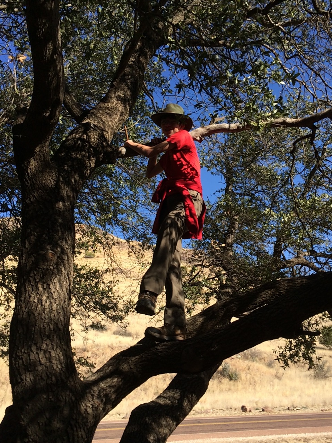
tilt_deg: +20.8
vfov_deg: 58.3
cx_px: 176
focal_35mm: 31
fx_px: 396
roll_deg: +3.0
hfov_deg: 45.4
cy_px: 218
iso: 32
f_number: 2.2
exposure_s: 1/1147
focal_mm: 4.15
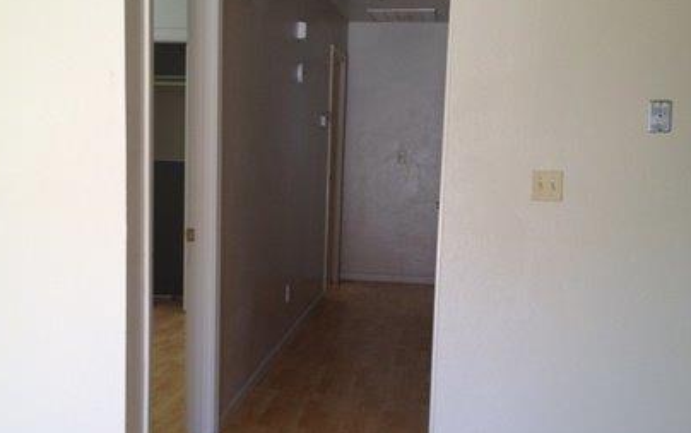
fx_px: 886
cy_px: 234
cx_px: 310
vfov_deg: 27.4
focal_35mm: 47
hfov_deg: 42.6
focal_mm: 4.28
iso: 50
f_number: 2.4
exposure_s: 1/30
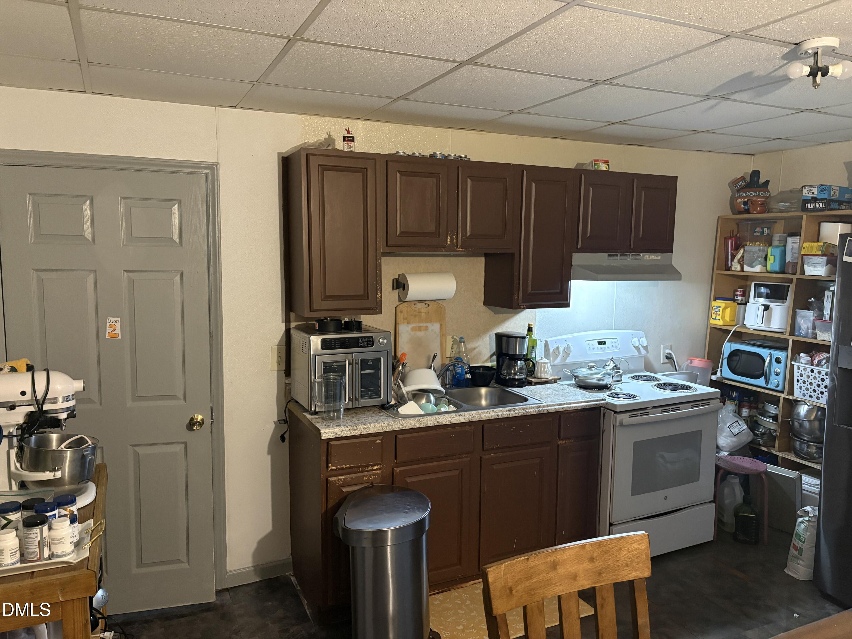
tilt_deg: -6.9
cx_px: 426
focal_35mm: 26
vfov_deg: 53.1
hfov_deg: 67.3
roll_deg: -0.1
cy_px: 320
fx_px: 640
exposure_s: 1/30
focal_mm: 5.96
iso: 500
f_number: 1.6
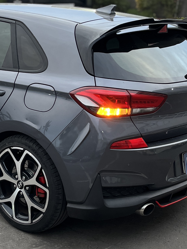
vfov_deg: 28.1
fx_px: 497
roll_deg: -1.1
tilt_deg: -11.0
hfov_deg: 20.7
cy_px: 94
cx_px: 8
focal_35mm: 69
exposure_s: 1/50
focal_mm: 5.1
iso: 125
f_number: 1.6
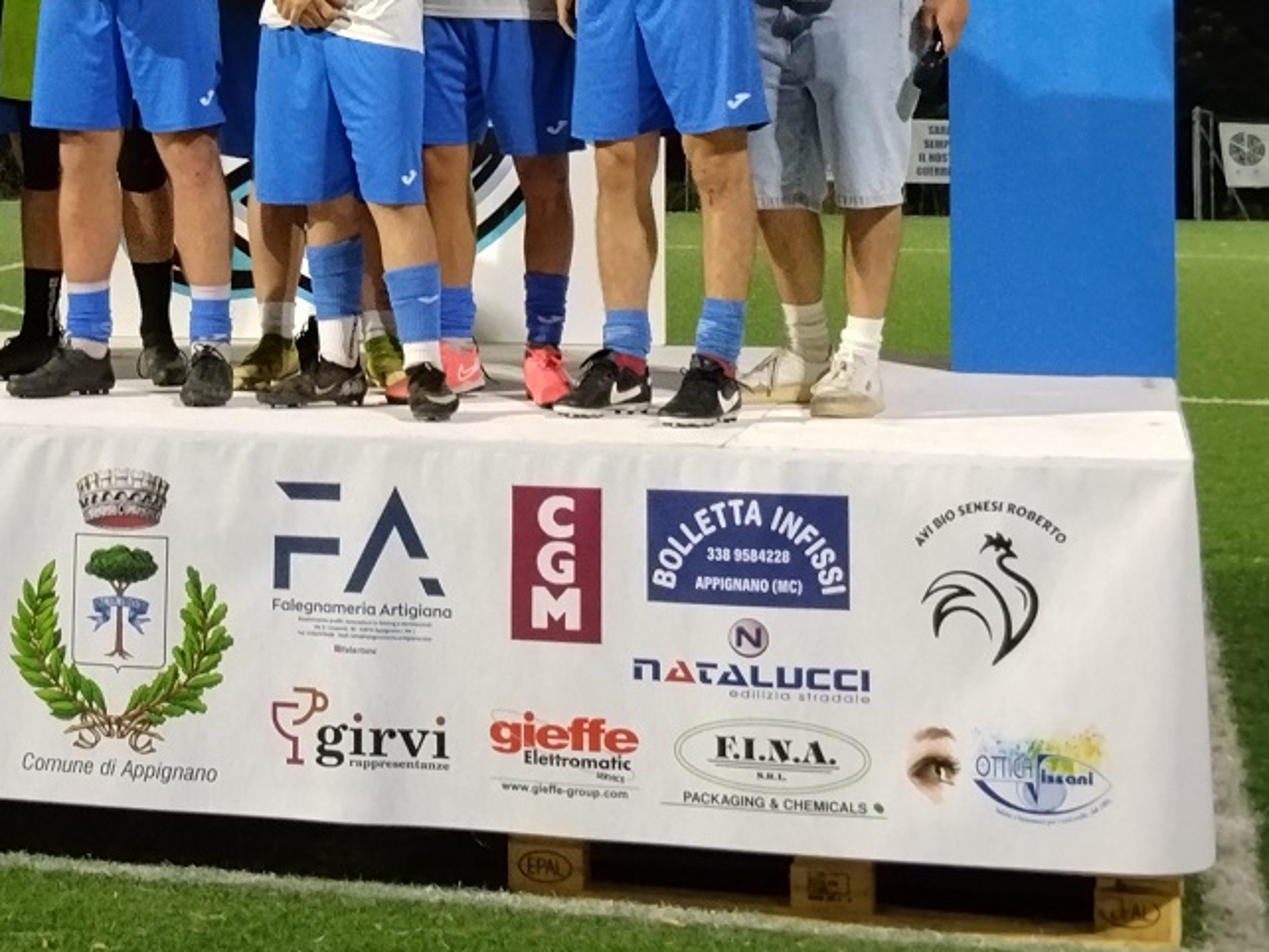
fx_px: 3227
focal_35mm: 88
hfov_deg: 21.8
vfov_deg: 16.5
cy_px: 69
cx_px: 141
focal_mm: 3.96
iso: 500
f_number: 1.8
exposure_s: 1/25
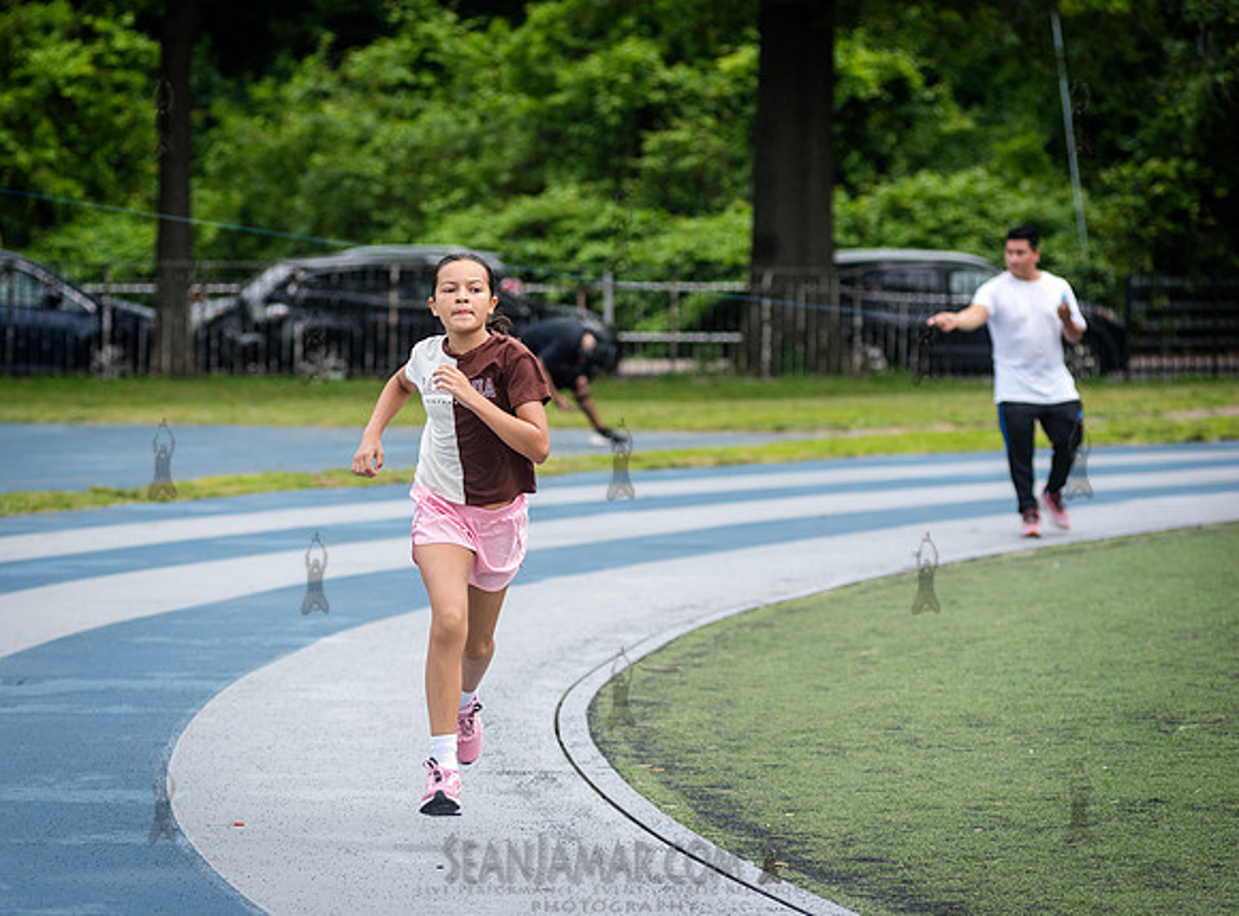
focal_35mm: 179
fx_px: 6364
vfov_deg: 8.2
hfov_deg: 11.1
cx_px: 450
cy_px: 505
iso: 400
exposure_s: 1/2500
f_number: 4
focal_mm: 145
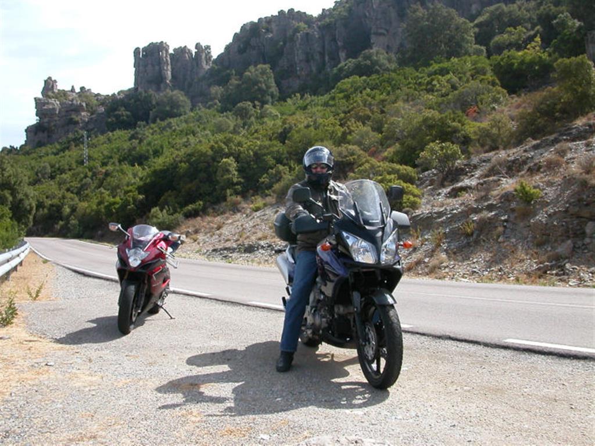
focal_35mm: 37
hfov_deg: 50.1
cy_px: 223
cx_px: 298
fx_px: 636
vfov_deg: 38.7
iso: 100
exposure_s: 1/397
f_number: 4.5
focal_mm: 5.6
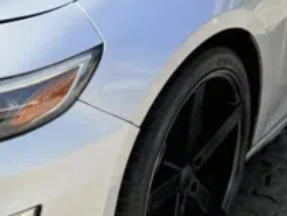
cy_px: 108
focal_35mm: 73
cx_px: -59
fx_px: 606
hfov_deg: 24.2
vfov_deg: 20.2
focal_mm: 6.76
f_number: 1.78
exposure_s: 1/9091
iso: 125
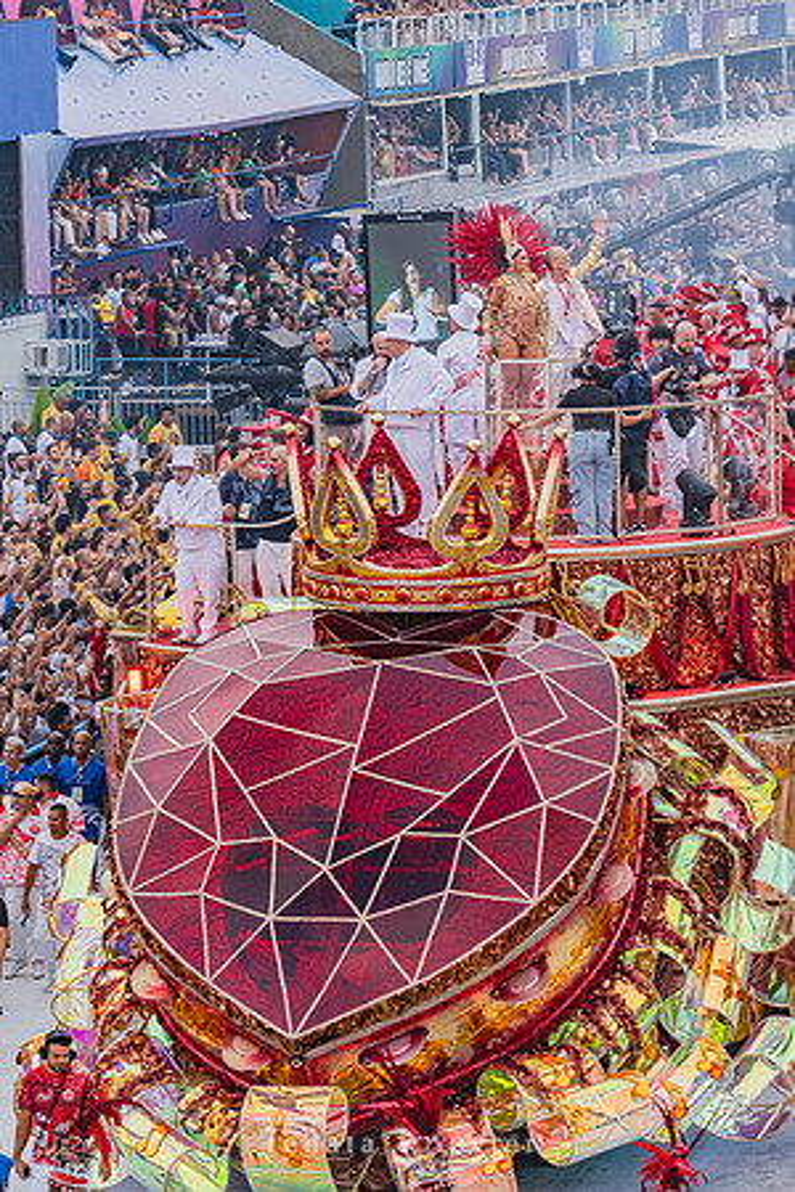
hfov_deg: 7.9
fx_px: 5763
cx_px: 398
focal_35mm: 174
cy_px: 596
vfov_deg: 11.8
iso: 640
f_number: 4.2
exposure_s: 1/1600
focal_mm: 115.9
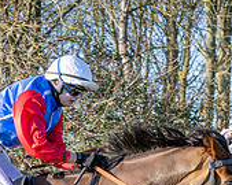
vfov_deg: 7.7
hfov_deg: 9.6
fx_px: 1366
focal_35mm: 199
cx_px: -40
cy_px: 254
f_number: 4.5
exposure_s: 1/1250
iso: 400
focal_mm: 35
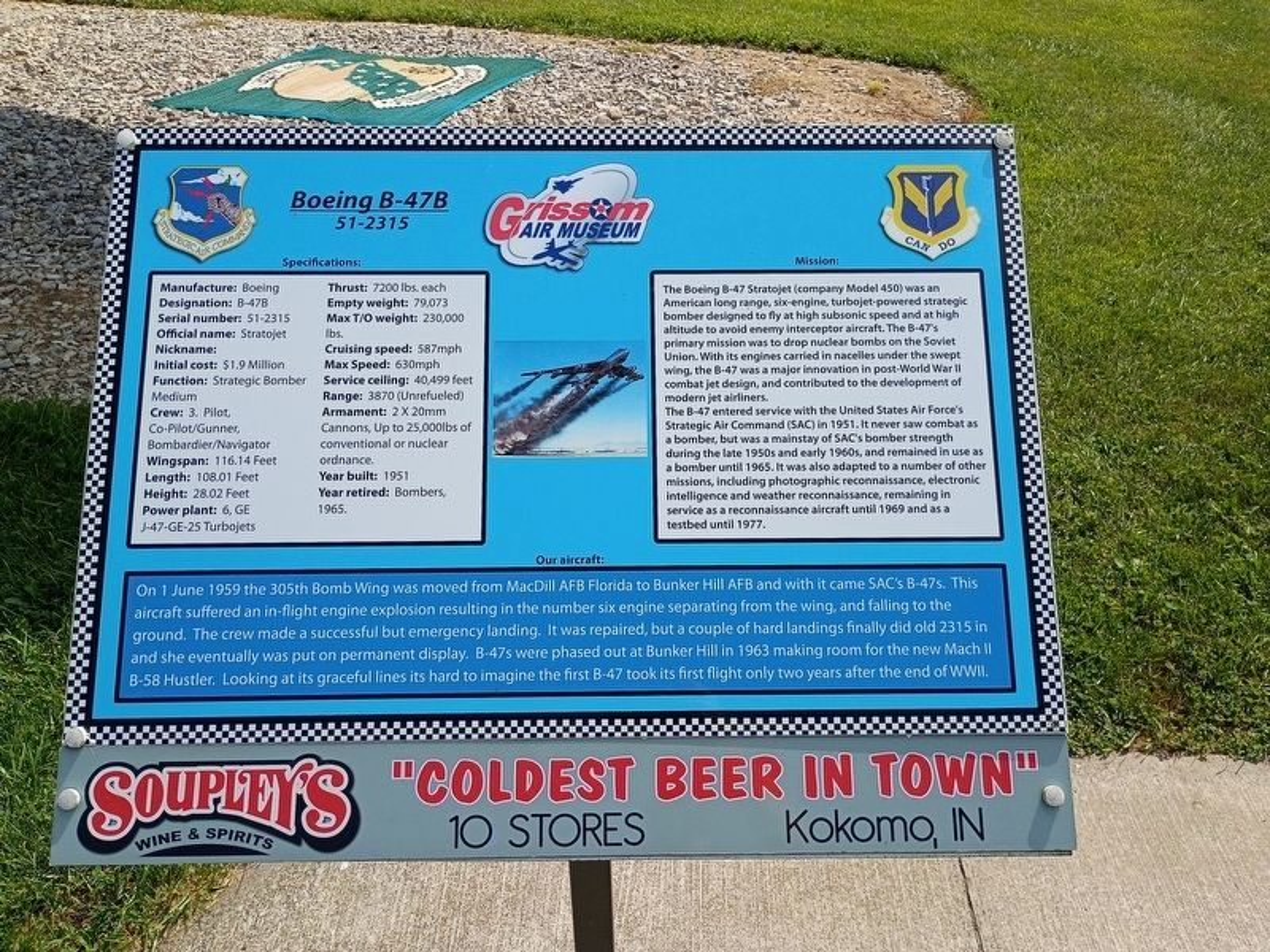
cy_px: 476
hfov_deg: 61.7
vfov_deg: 48.2
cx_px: 635
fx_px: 1064
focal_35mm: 29
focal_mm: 4.27
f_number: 1.8
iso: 107
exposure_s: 1/1070
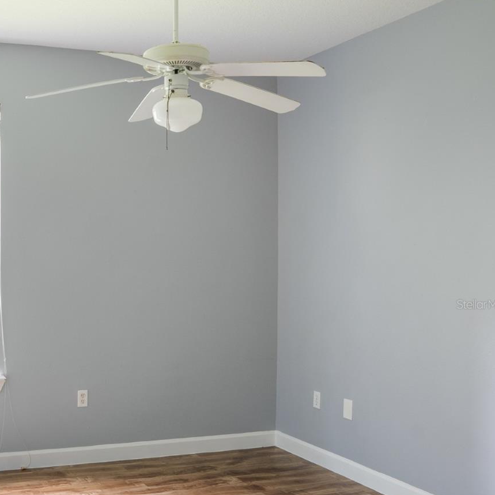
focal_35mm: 38
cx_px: 50
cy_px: 304
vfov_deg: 43.6
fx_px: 615
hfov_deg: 40.5
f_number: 8
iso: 400
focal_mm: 16
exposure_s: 1/4
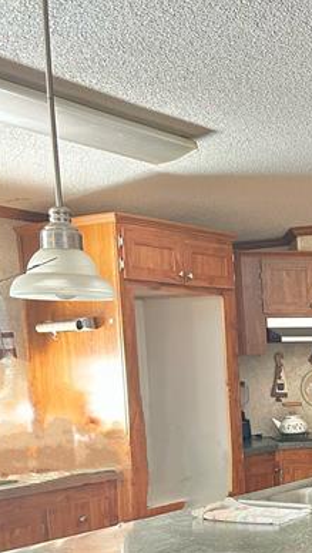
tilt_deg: -5.7
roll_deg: +1.9
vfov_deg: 35.9
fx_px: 821
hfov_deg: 19.9
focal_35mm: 56
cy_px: 446
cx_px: 397
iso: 320
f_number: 1.5
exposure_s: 1/60
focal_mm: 5.7
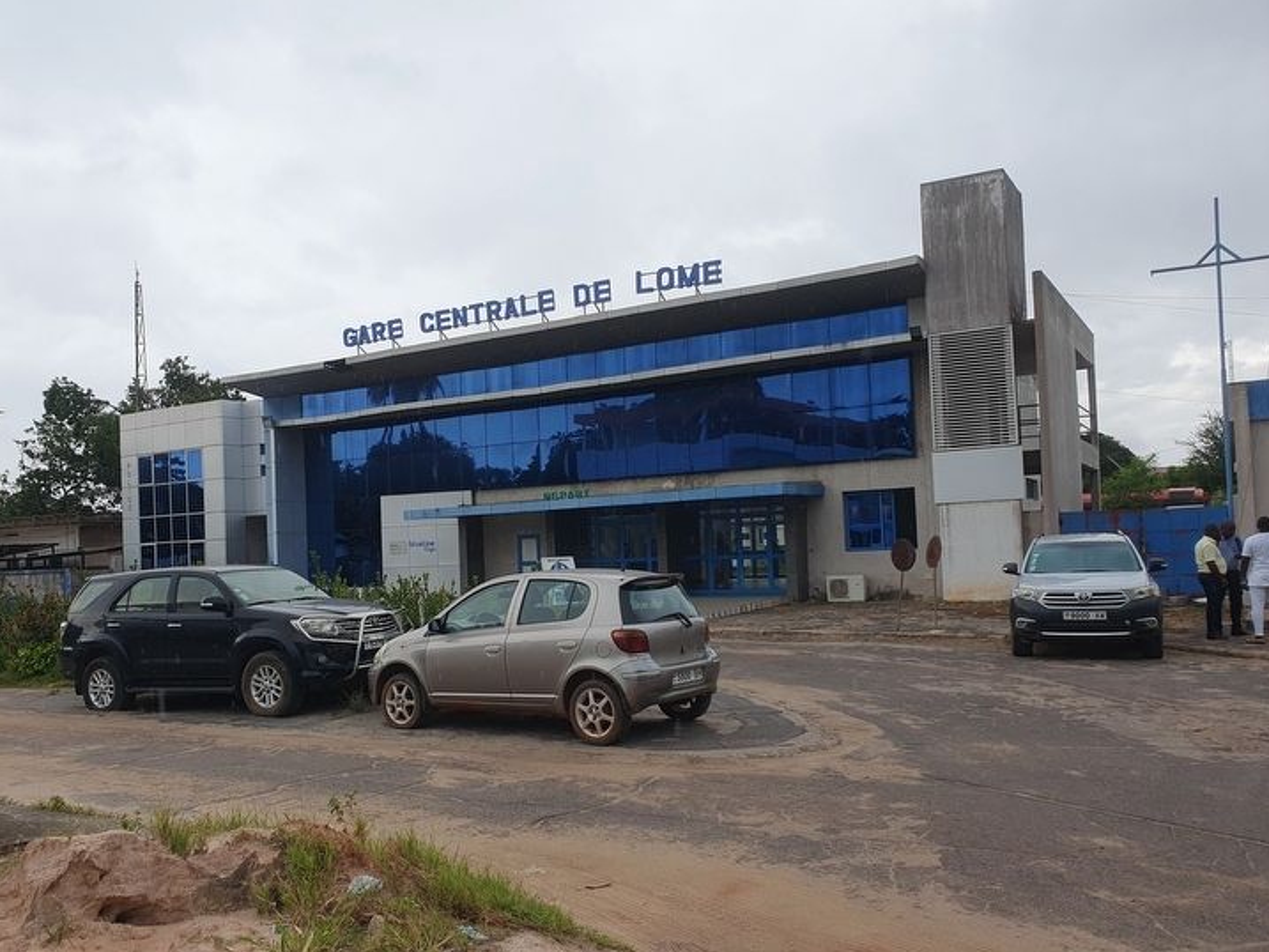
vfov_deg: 48.2
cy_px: 494
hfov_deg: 61.6
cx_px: 581
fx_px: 1063
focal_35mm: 29
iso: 50
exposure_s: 1/530
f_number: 2.4
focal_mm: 4.32
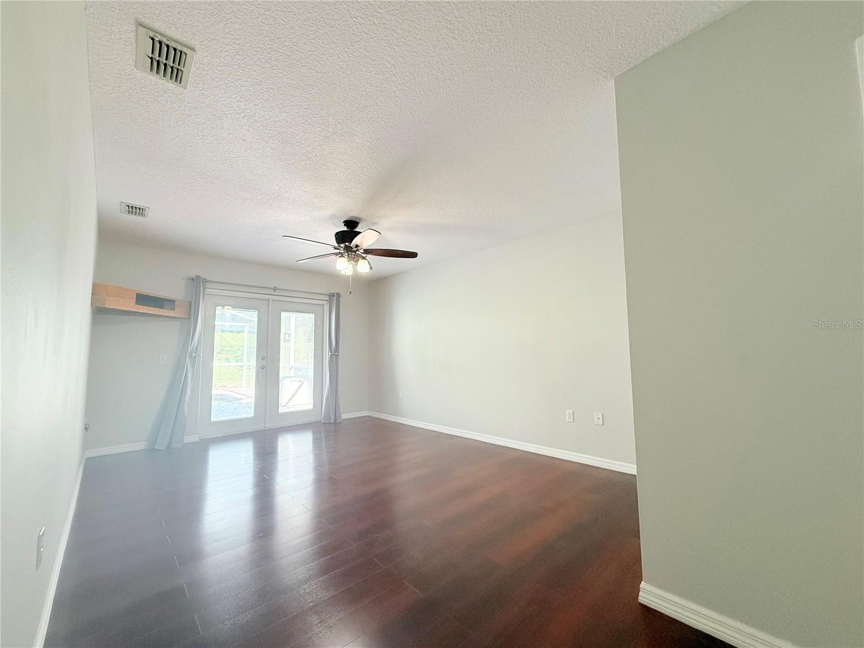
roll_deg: +0.2
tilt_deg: +5.4
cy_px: 324
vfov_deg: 85.7
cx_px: 432
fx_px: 349
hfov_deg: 102.1
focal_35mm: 14
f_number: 2.2
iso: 400
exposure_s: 1/120
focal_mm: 2.22
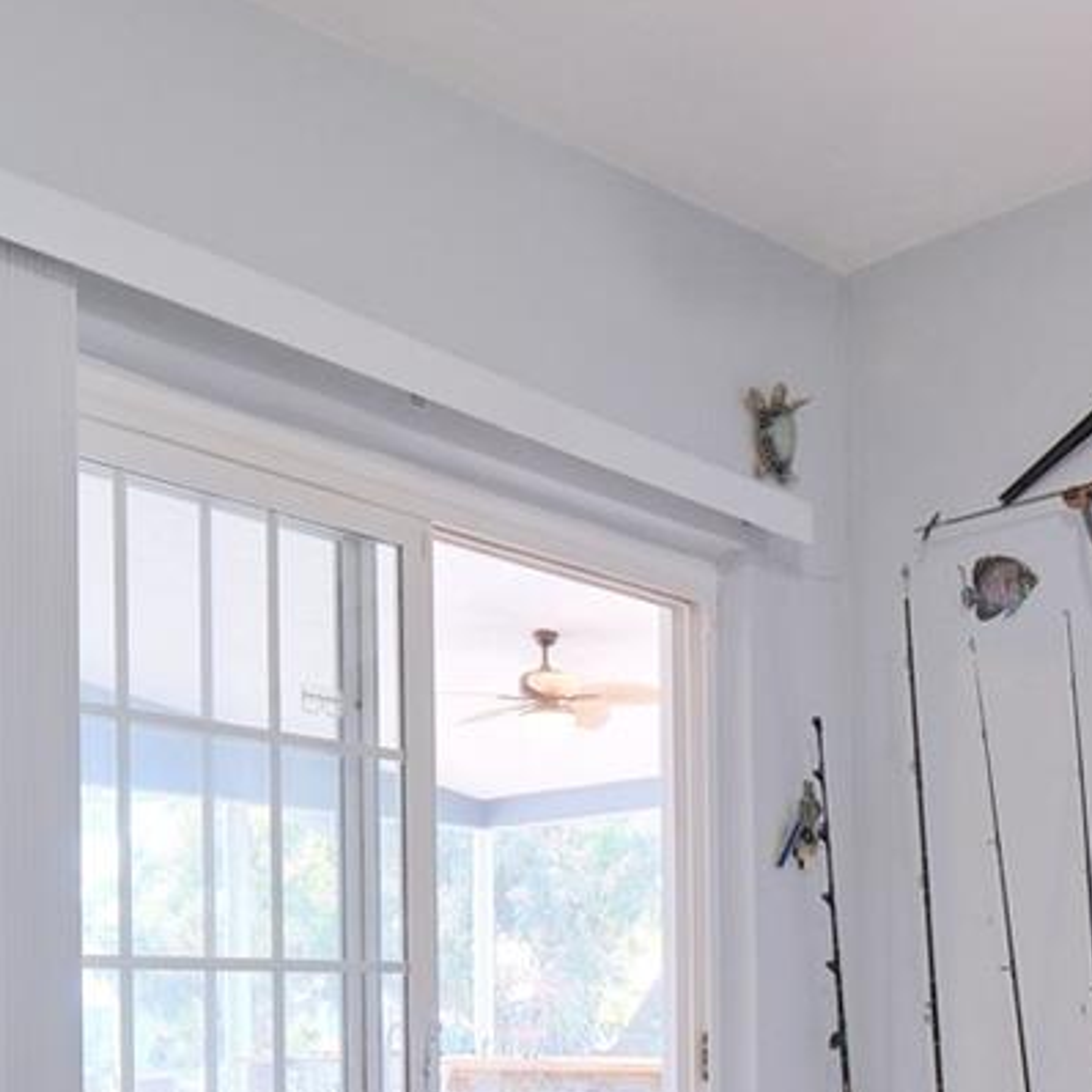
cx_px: 694
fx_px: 1463
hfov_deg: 40.6
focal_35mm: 41
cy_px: 1037
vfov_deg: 37.5
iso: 640
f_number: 4
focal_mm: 8
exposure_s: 1/13
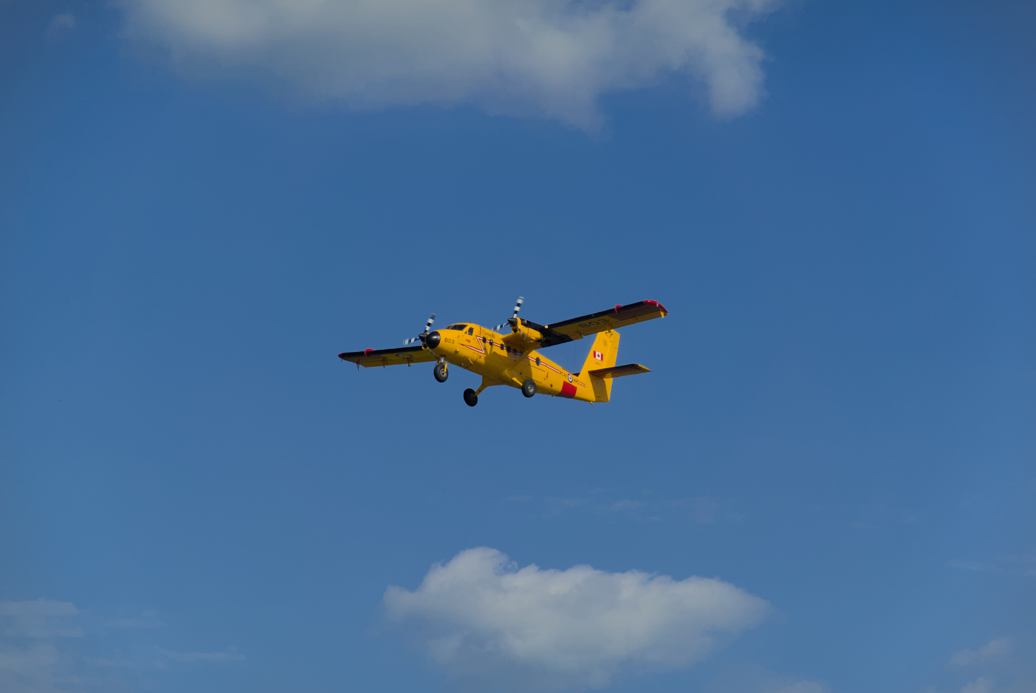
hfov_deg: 10.3
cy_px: 346
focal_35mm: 200
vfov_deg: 6.9
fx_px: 5760
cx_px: 518
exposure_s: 1/1000
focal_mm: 72
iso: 100
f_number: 7.1
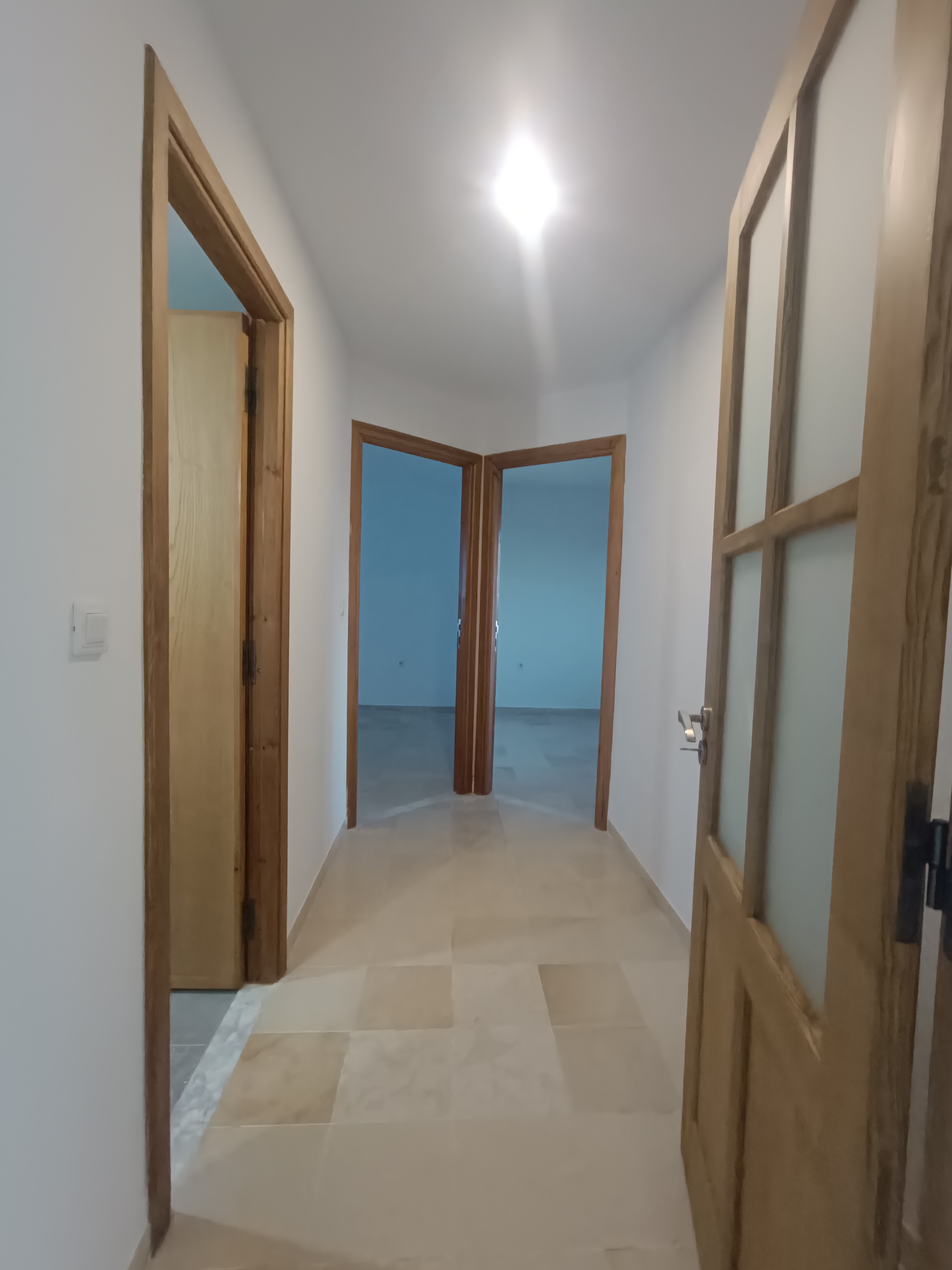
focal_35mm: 16
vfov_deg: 94.5
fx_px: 587
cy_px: 635
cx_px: 476
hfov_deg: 78.1
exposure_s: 1/33.3
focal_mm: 1.66
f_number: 2.2
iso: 845
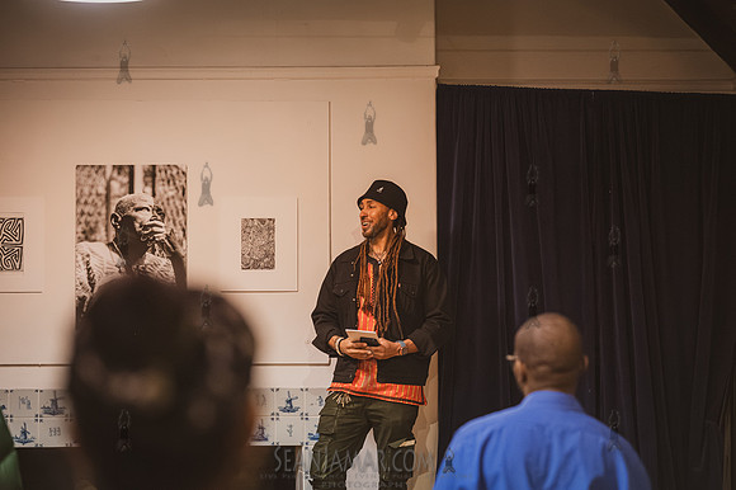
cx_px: 368
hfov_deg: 23.0
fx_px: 1813
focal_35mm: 89
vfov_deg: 15.4
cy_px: 245
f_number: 2.8
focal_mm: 88
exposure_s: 1/500
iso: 8000
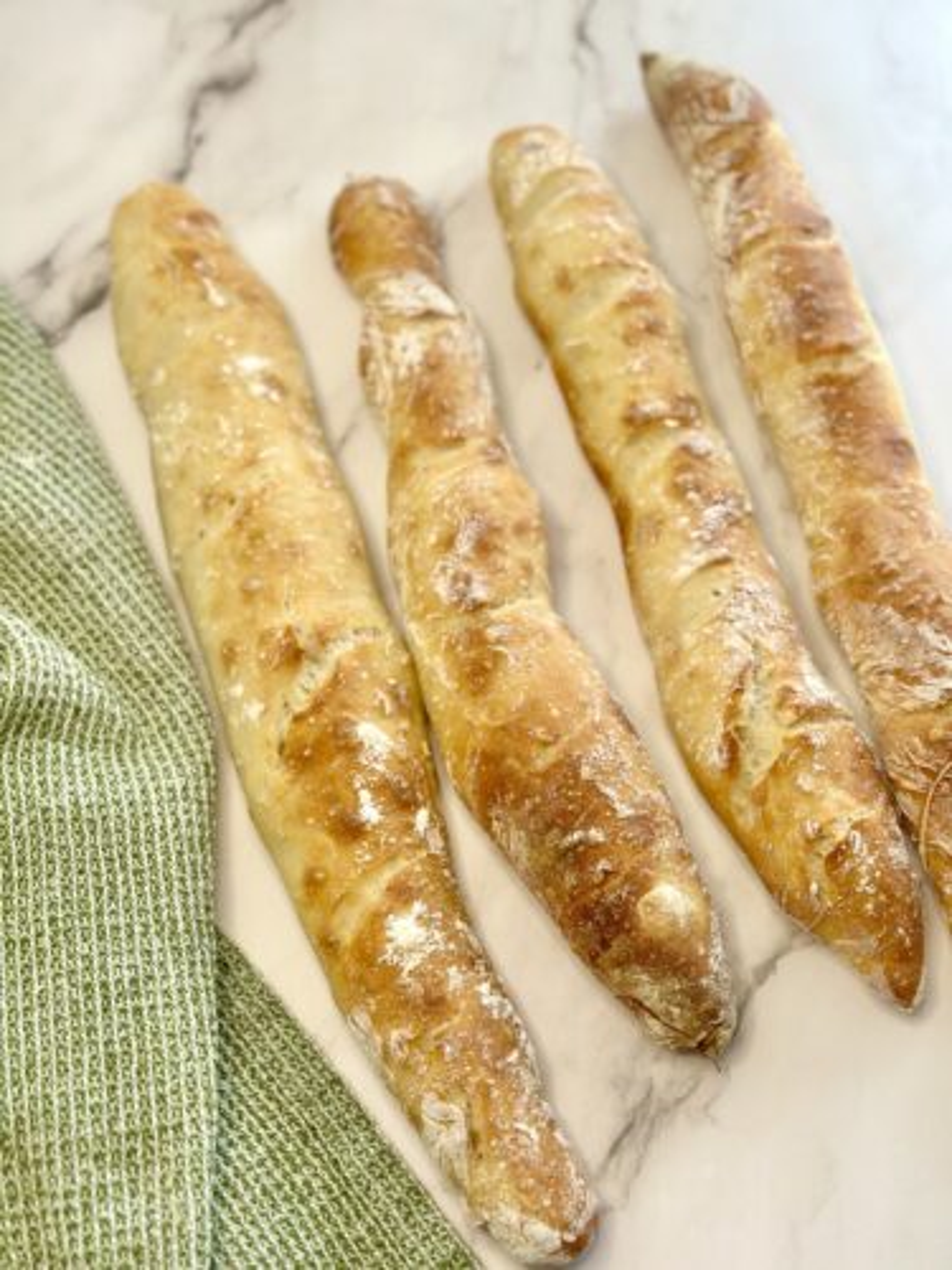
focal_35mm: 48
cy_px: 635
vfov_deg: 39.7
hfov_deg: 30.3
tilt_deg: -66.4
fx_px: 1760
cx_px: 476
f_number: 1.78
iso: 80
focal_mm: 6.86
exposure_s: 1/121
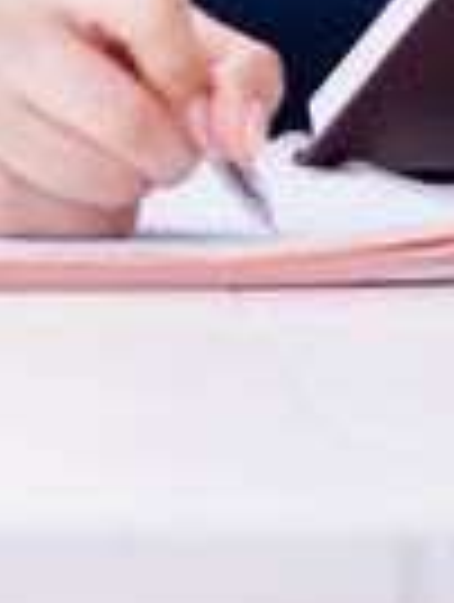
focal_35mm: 638
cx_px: -191
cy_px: -619
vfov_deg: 3.1
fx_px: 11121
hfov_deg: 2.3
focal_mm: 105
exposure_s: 1/100
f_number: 5
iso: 160
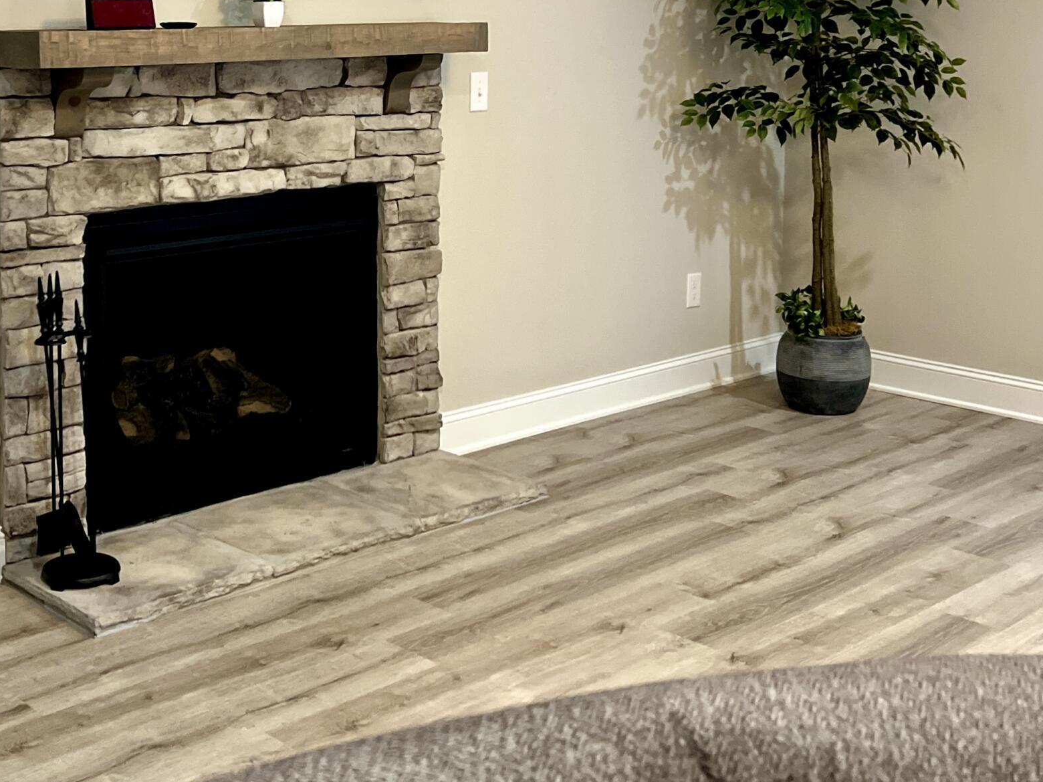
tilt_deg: -5.3
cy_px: 137
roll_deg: +1.5
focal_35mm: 50
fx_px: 1506
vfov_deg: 28.4
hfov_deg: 37.7
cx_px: 326
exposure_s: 1/60
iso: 400
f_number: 1.5
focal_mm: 5.7
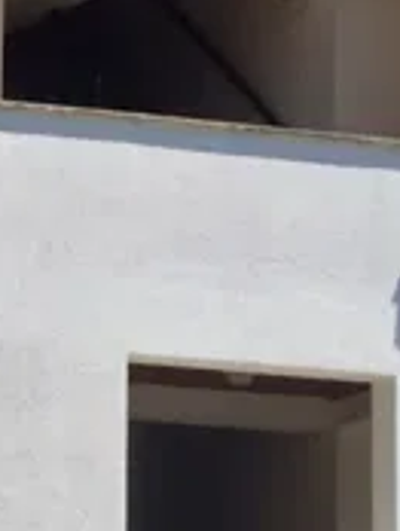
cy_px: 46
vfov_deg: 6.5
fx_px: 4657
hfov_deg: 4.9
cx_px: -9
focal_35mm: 303
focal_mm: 5.56
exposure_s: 1/4184
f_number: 1.6
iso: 50
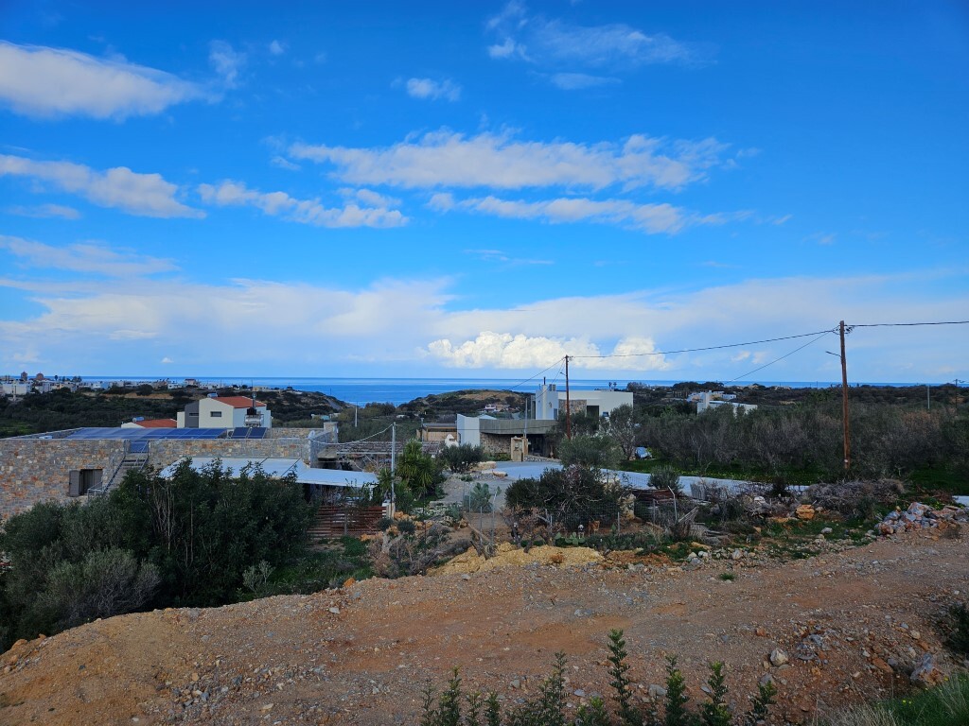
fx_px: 644
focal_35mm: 23
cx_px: 484
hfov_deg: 73.9
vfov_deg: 58.9
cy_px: 363
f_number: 1.8
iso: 25
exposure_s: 1/2579
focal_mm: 5.4
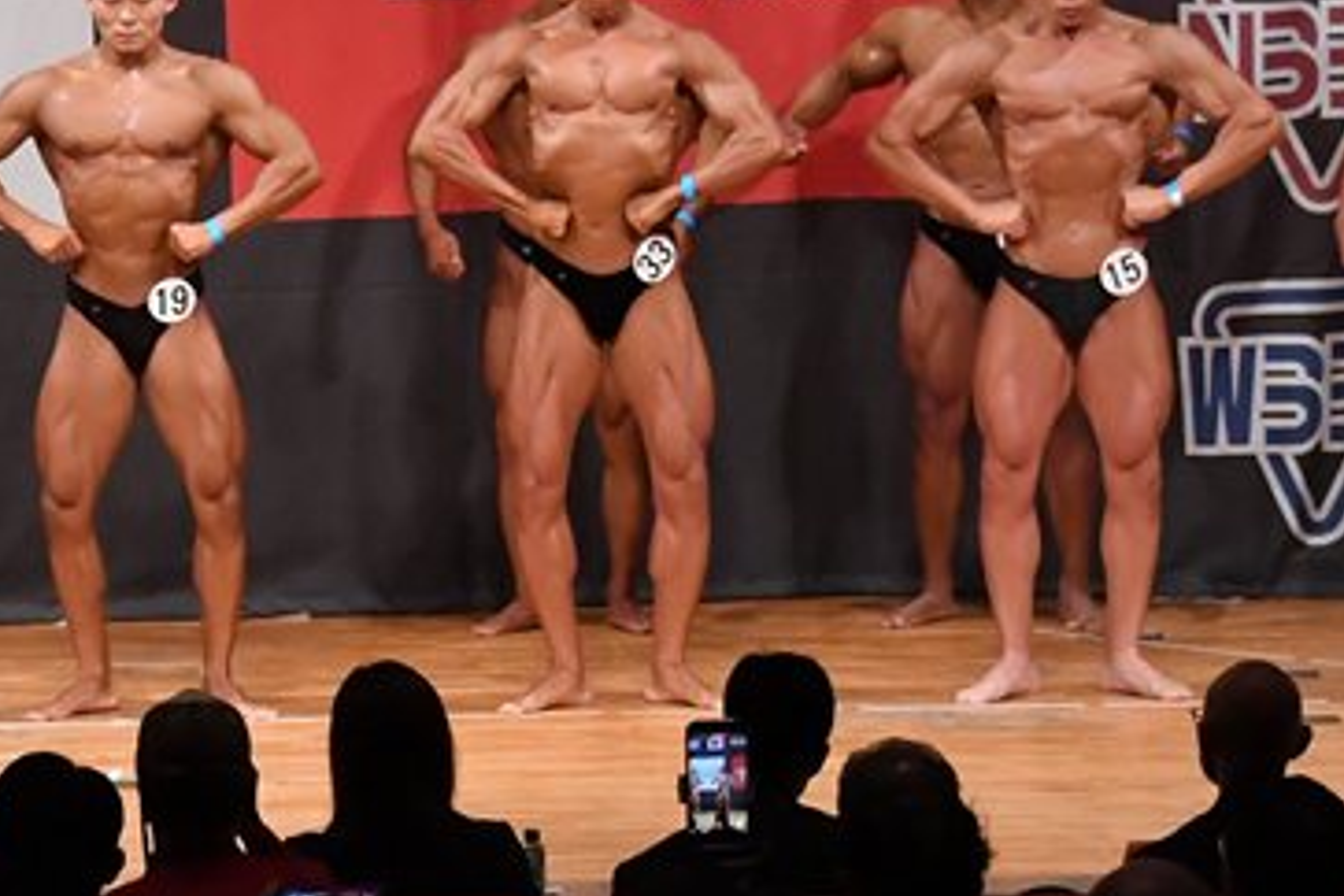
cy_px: 344
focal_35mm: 288
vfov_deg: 4.8
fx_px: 10751
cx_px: 213
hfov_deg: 7.1
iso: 7200
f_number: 5.6
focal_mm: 90
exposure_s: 1/400
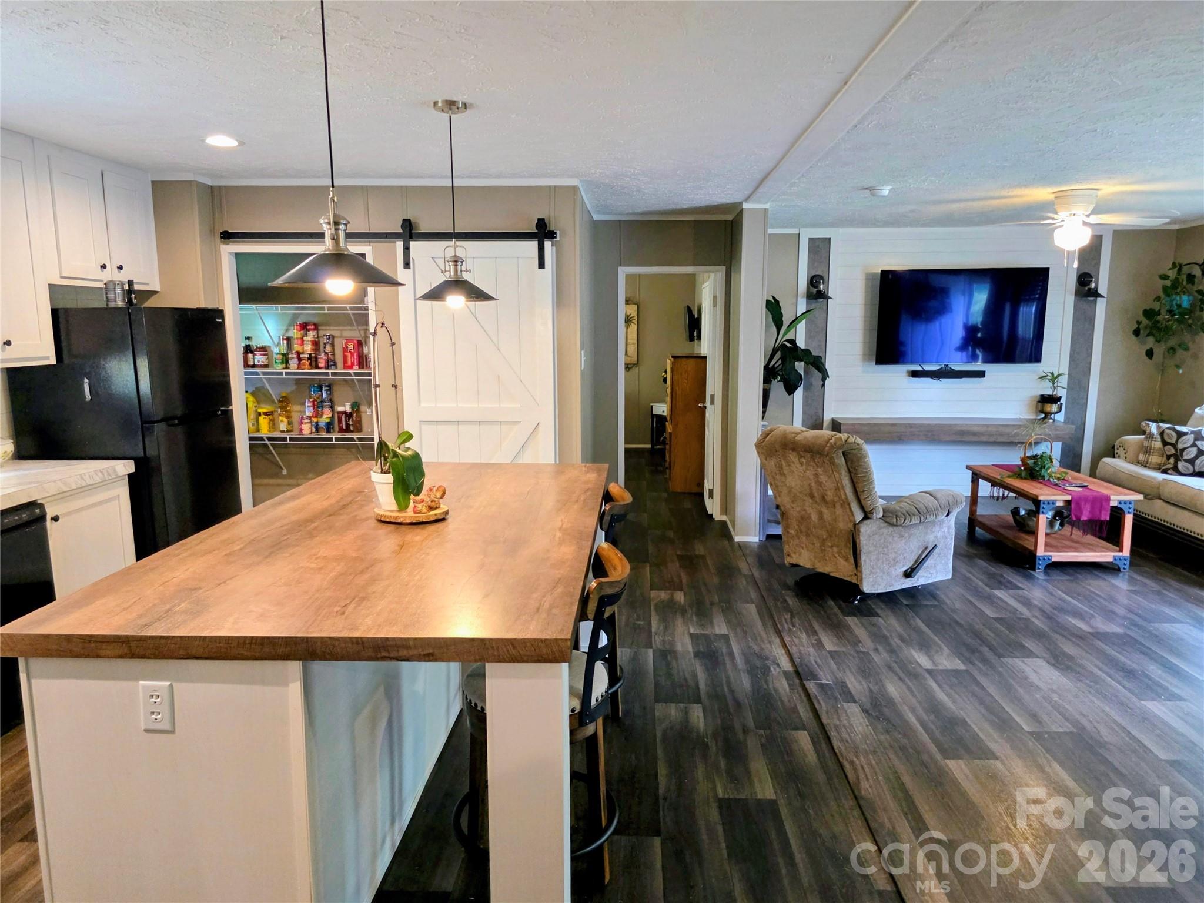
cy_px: 452
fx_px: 800
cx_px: 602
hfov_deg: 73.9
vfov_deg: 58.9
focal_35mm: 23
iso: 500
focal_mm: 6.3
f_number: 1.7
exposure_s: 1/120
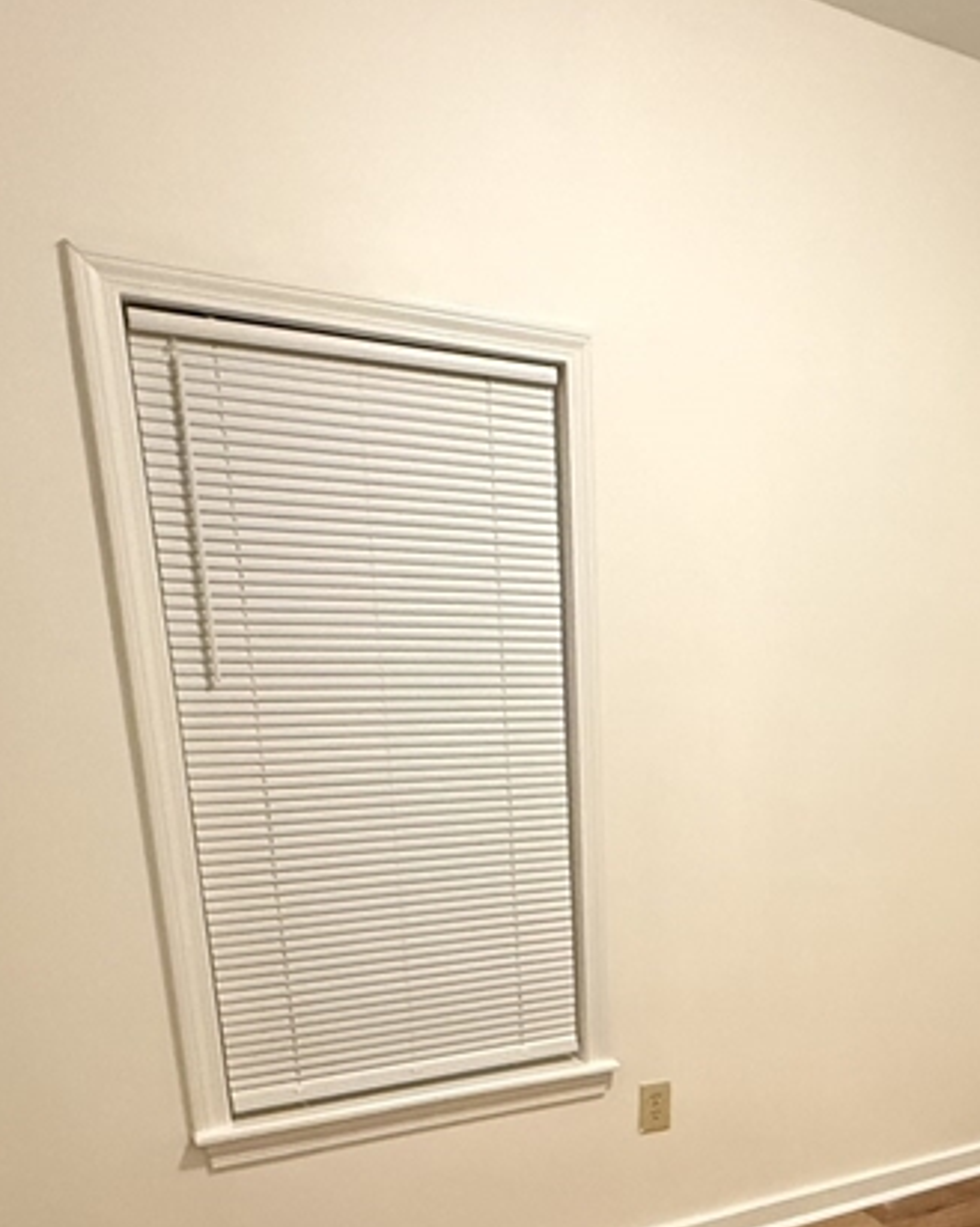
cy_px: 1060
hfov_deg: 41.1
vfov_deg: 48.4
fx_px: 1234
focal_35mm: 34
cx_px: 813
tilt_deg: -18.4
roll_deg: -1.6
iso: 640
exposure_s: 1/60
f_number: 2.2
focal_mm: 2.22
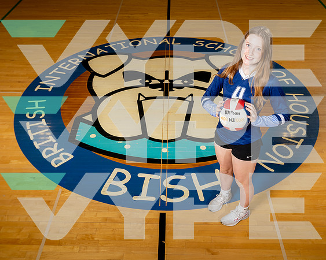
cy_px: 130
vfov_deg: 39.9
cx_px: 163
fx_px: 358
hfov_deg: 48.9
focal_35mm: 37
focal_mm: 33
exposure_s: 1/250
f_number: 7.1
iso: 400
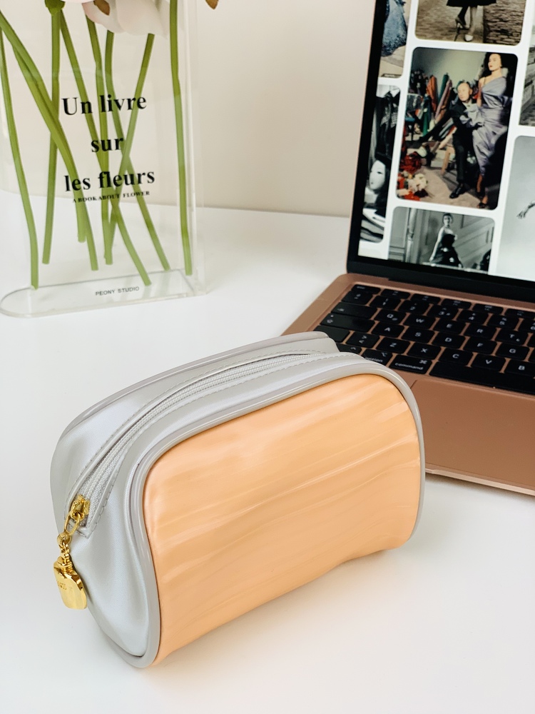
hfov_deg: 28.0
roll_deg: +0.7
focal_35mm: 52
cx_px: 268
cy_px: 357
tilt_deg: -25.5
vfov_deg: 36.8
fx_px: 1072
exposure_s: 1/122
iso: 64
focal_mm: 6
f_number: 2.4
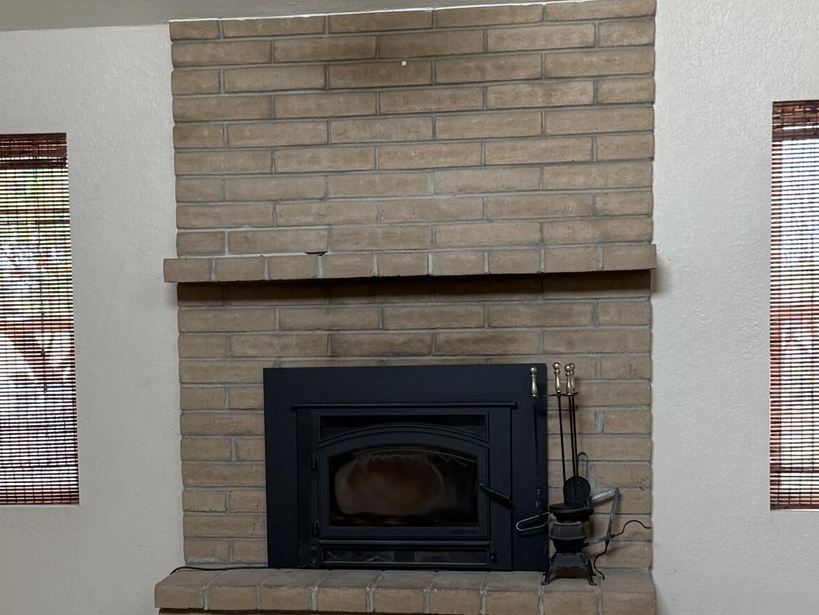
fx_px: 1467
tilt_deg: -3.9
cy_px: 417
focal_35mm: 62
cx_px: 305
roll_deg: +0.5
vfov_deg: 23.5
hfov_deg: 31.1
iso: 200
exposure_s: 1/74
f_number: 1.78
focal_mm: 6.76
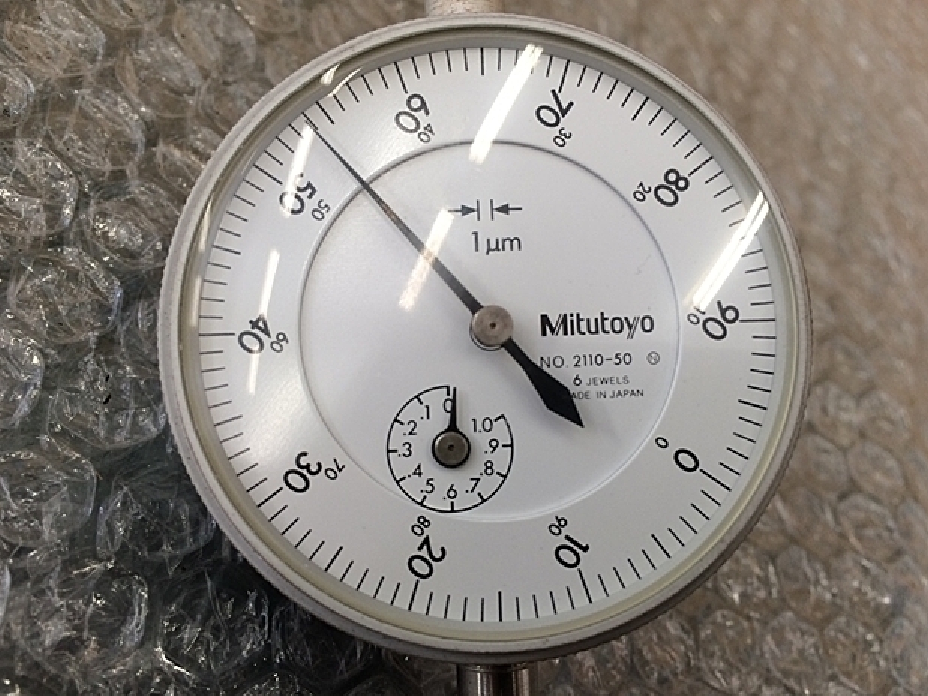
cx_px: 465
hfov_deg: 60.0
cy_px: 339
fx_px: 804
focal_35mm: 30
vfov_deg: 46.8
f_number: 2.2
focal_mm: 4.15
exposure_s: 1/40
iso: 32
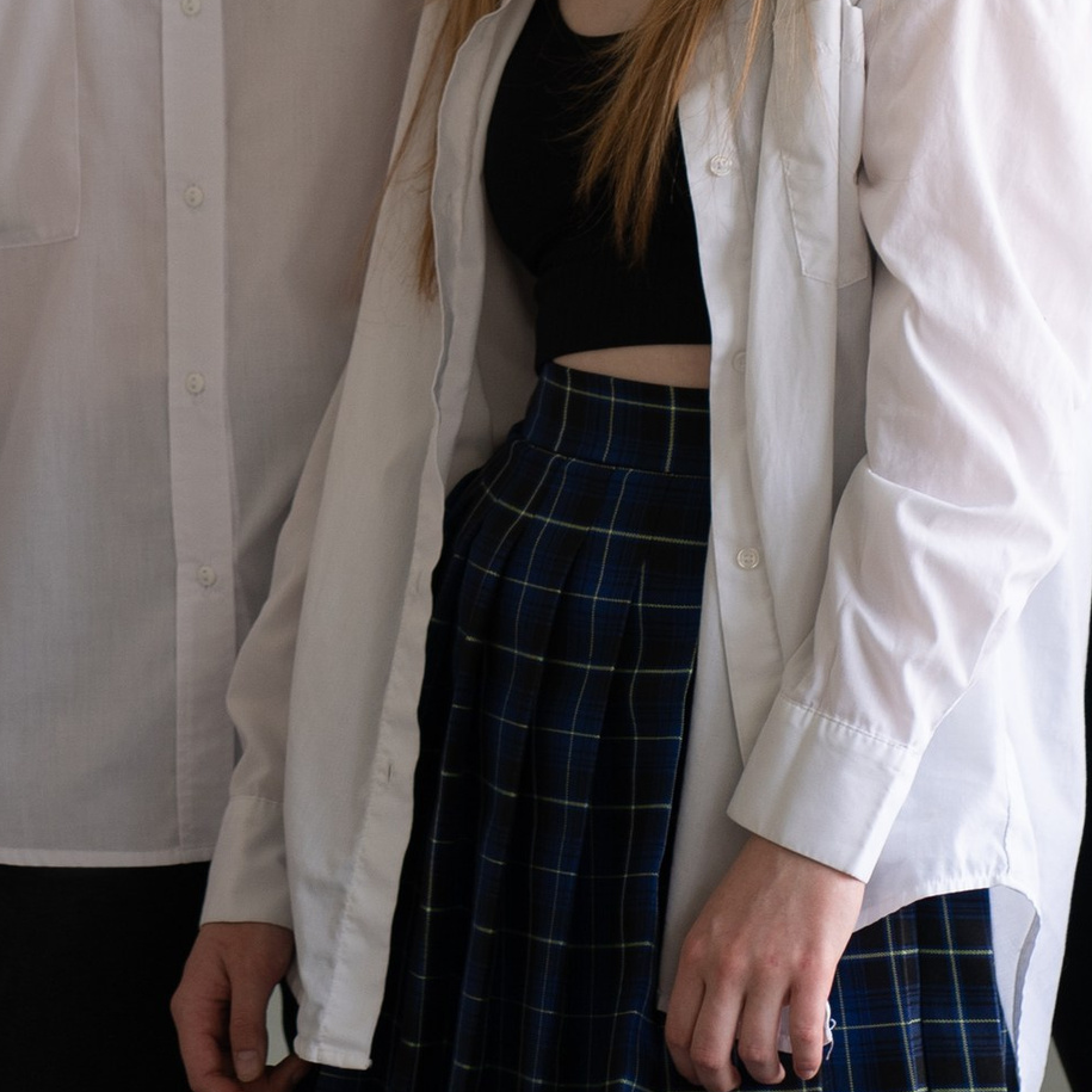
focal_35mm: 303
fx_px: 10814
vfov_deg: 5.7
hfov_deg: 5.8
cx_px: -54
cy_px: -295
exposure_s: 1/125
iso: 160
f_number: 4
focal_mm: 85
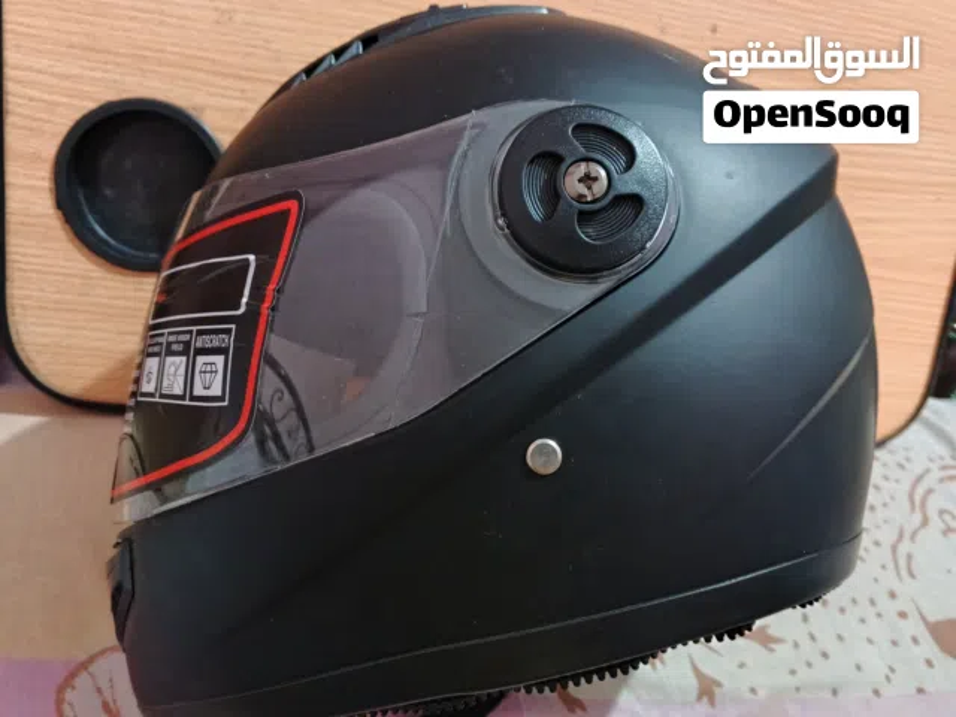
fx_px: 746
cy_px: 358
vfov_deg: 51.4
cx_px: 478
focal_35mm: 27
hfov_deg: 65.3
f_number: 1.6
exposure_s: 1/25
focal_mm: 4.11
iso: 1623
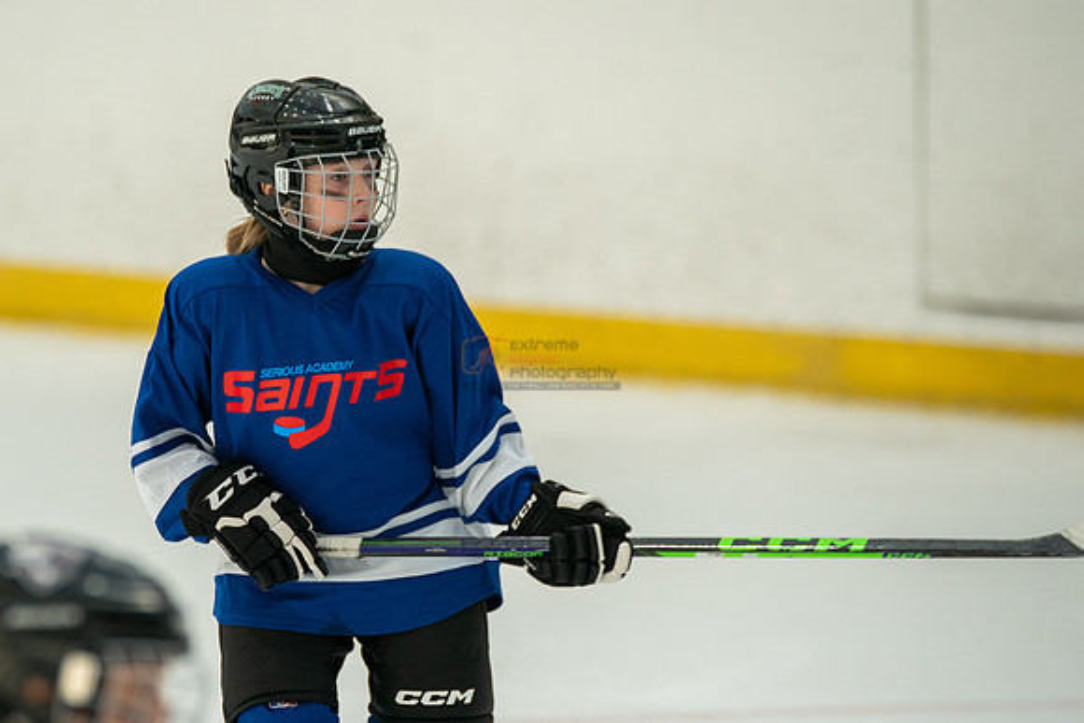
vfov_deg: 3.9
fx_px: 10553
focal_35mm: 350
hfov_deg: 5.9
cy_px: 463
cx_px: 327
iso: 1600
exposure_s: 1/2000
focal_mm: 247
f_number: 3.5
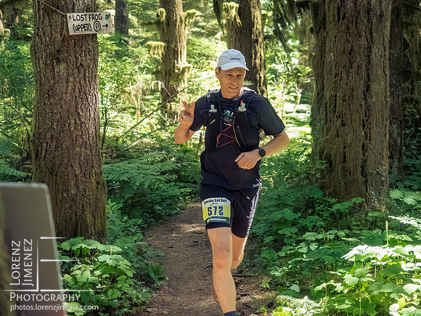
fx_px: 973
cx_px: 210
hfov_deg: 24.4
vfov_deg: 18.4
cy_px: 158
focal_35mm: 80
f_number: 2.8
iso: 6400
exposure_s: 1/1600
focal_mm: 40
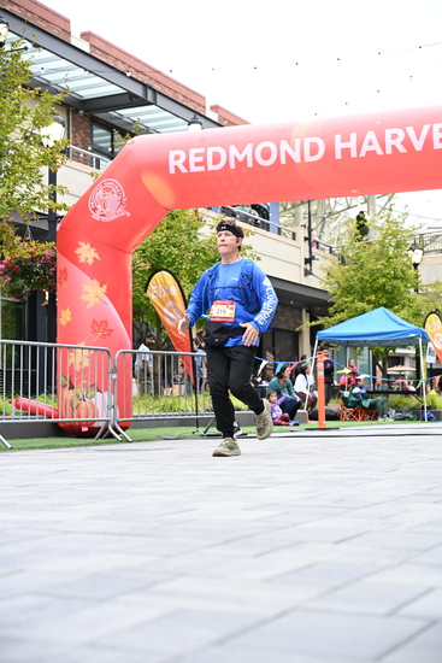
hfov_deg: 23.8
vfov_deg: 35.0
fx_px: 1049
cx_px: 221
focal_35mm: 57
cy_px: 332
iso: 2000
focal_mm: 57
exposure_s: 1/640
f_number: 4
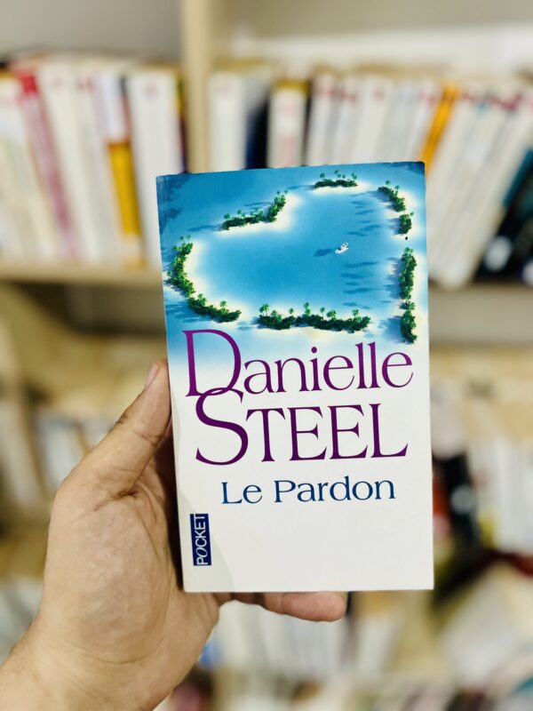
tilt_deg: -34.4
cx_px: 266
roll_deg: +0.5
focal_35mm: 26
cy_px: 356
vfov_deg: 67.3
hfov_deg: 53.1
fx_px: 534
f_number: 1.5
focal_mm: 5.7
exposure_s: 1/50
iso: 400
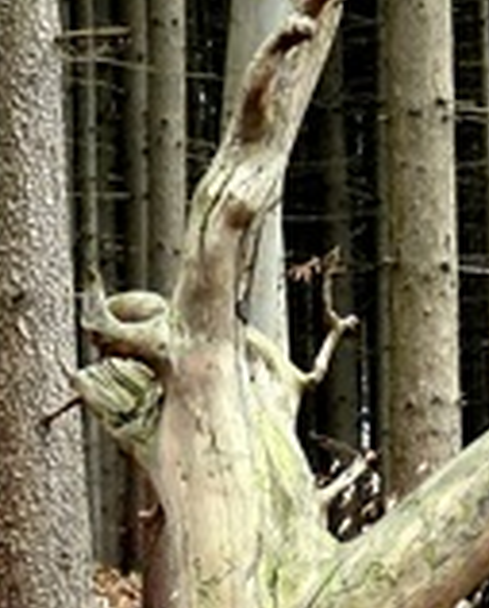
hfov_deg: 6.7
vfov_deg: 7.8
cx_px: 296
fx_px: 4185
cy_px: 1351
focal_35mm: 232
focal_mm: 8.4
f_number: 3.2
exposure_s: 1/30
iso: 100
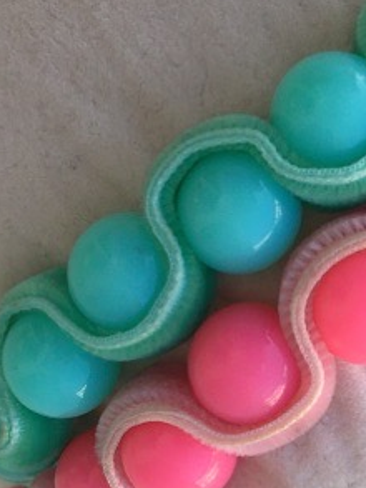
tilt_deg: -83.4
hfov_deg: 14.9
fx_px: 1395
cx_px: 298
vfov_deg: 19.6
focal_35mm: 99
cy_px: 401
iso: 25
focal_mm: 4.15
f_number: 2.2
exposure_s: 1/304
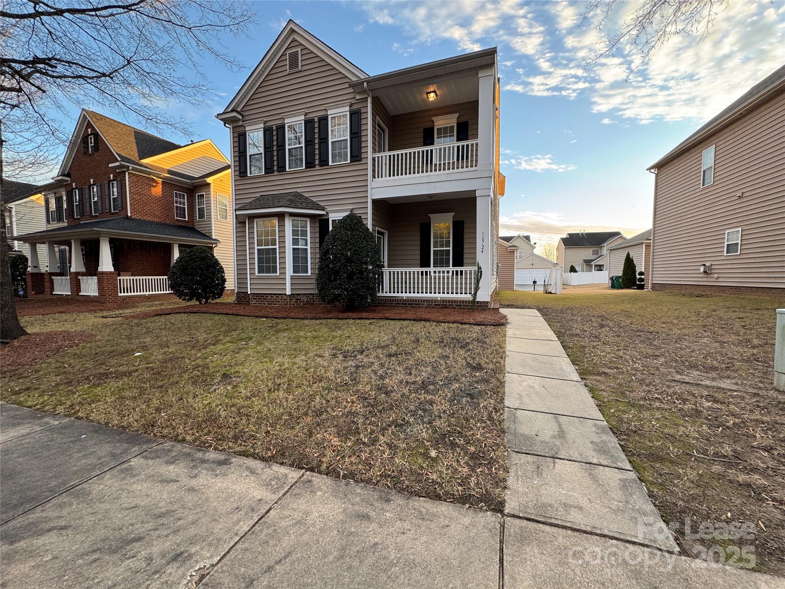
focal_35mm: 14
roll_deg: +0.2
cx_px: 392
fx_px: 317
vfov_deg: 85.7
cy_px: 294
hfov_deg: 102.1
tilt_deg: -3.5
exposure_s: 1/99
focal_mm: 2.22
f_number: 2.2
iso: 80
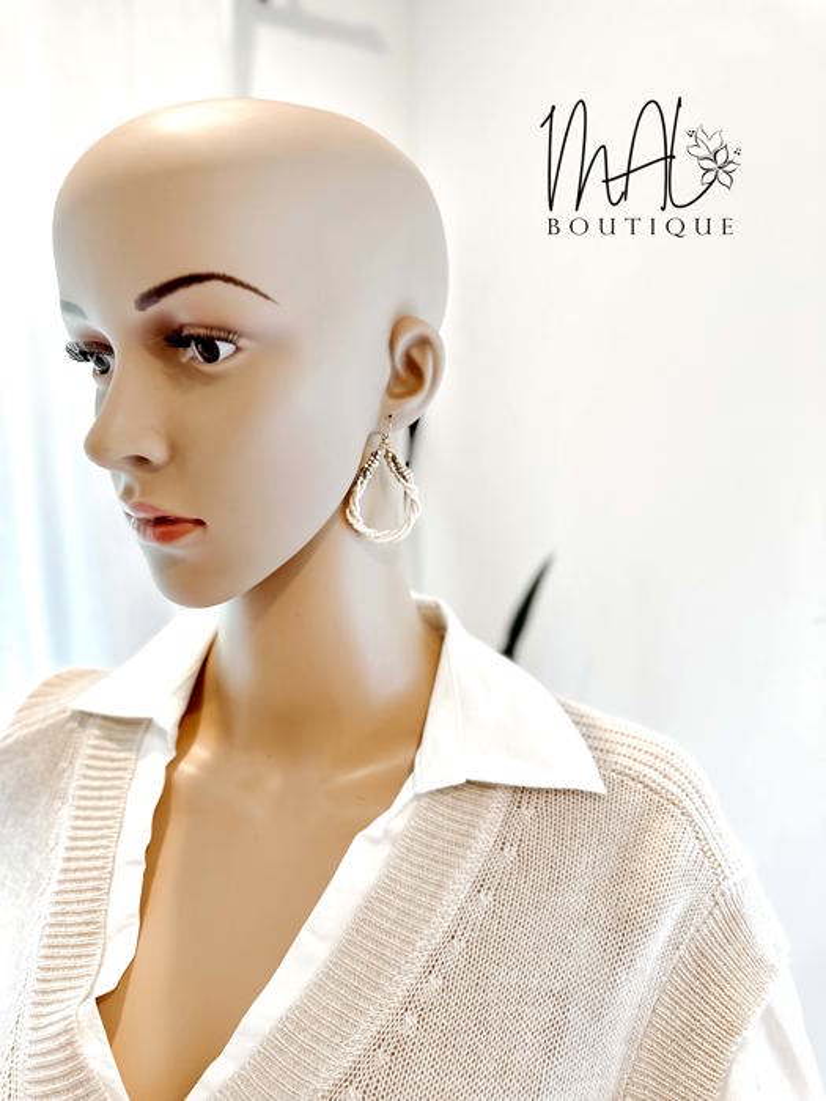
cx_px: 413
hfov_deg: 56.8
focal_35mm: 24
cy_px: 550
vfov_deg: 71.6
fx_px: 764
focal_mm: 6.86
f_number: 1.8
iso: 200
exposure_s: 1/120
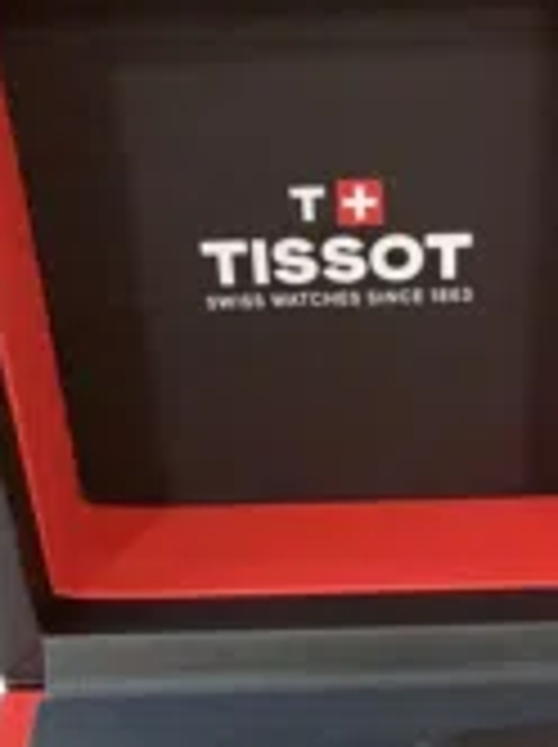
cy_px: 711
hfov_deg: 25.0
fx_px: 1250
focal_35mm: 58
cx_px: 369
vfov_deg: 31.3
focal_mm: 2.22
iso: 800
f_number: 2.2
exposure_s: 1/50
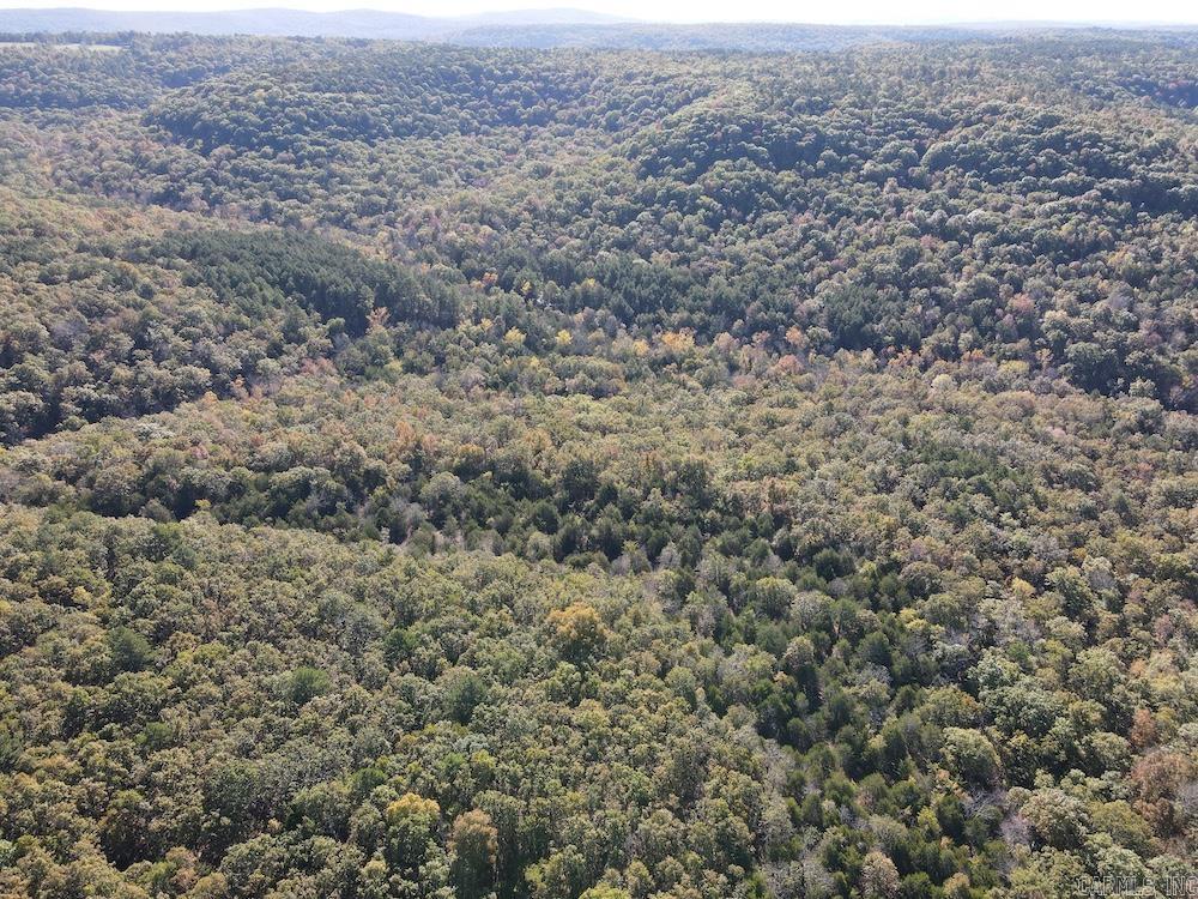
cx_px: 599
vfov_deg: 56.8
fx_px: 831
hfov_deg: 71.6
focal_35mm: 24
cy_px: 450
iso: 140
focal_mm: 4.5
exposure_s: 1/15
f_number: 2.8
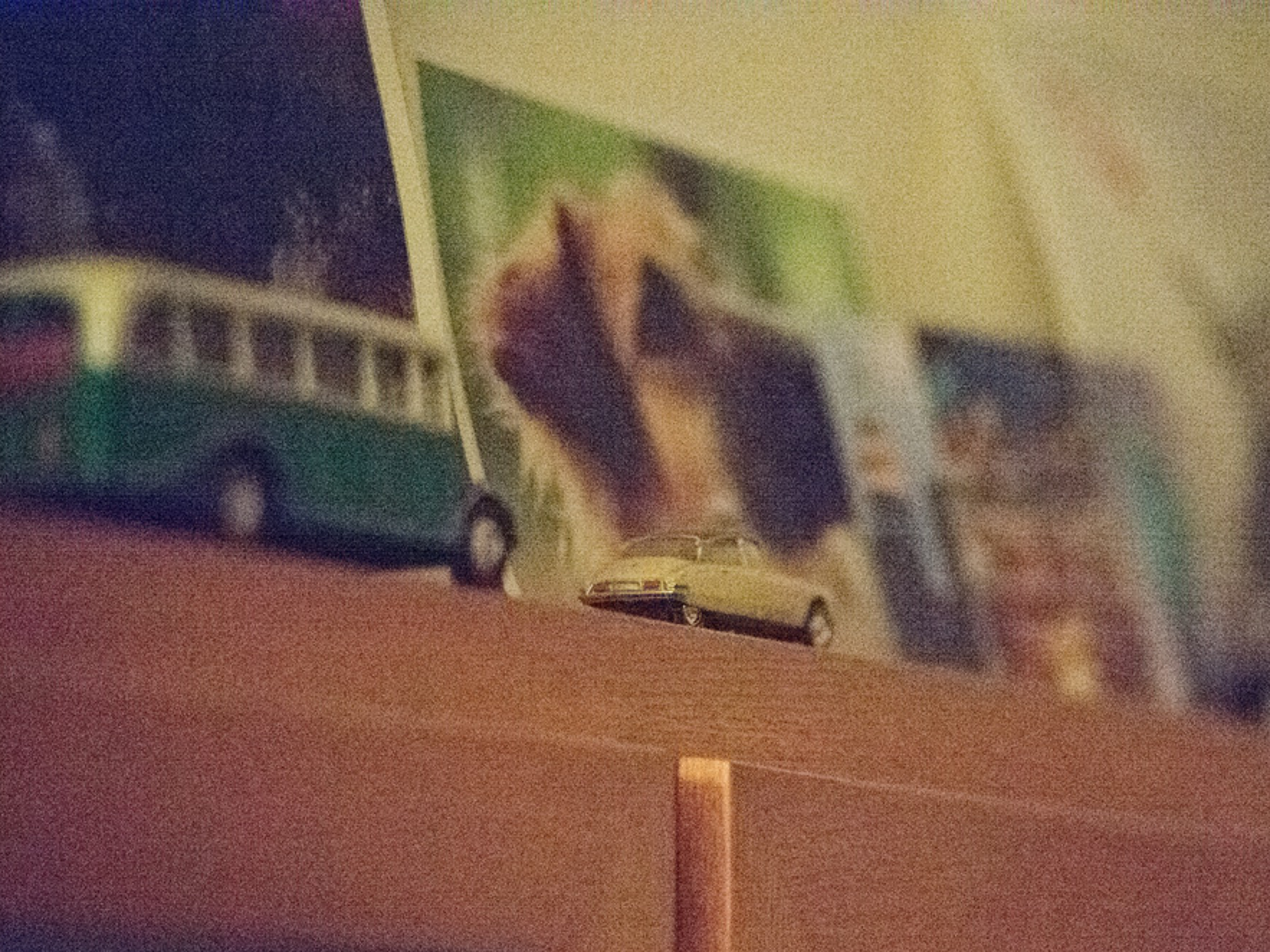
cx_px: 702
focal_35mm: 207
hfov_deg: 9.6
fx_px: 7593
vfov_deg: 7.2
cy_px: 478
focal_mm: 190
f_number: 2.8
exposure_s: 1/1000
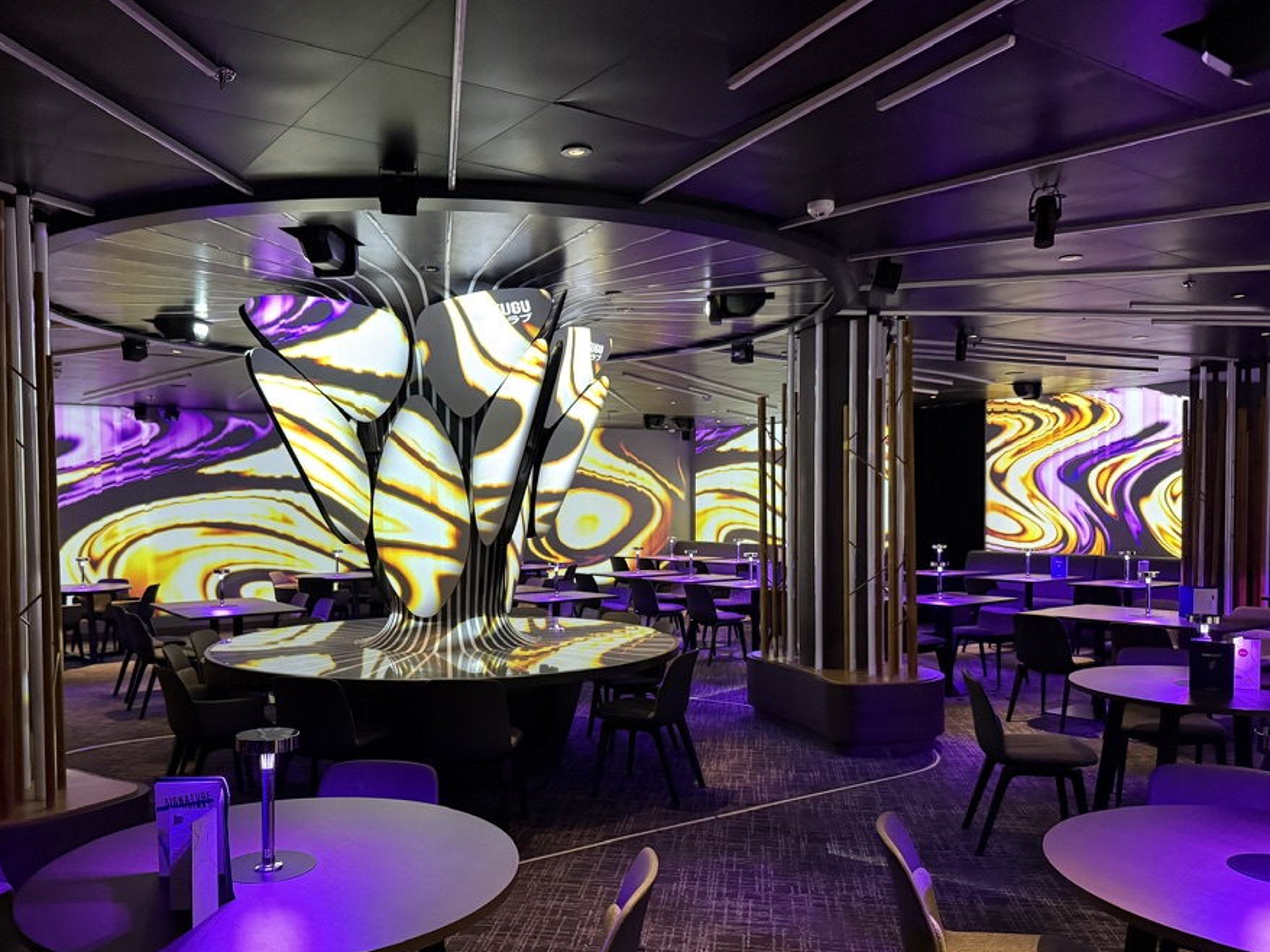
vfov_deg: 49.6
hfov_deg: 63.2
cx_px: 544
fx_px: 1027
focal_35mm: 28
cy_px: 537
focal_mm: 6.76
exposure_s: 1/32
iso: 1000
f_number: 1.78
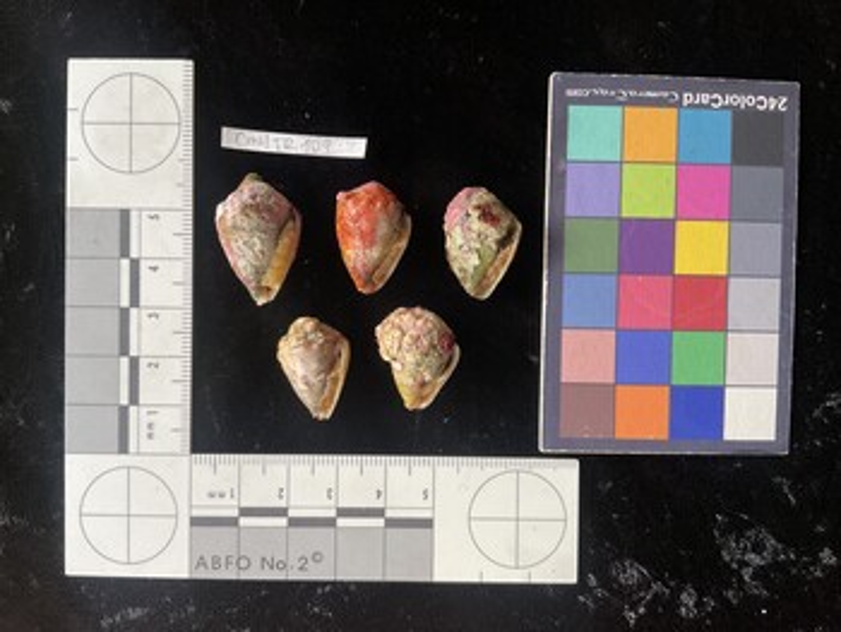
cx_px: 420
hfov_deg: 61.6
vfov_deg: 48.3
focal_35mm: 29
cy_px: 316
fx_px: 705
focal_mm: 3
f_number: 1.8
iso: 100
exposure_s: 1/60
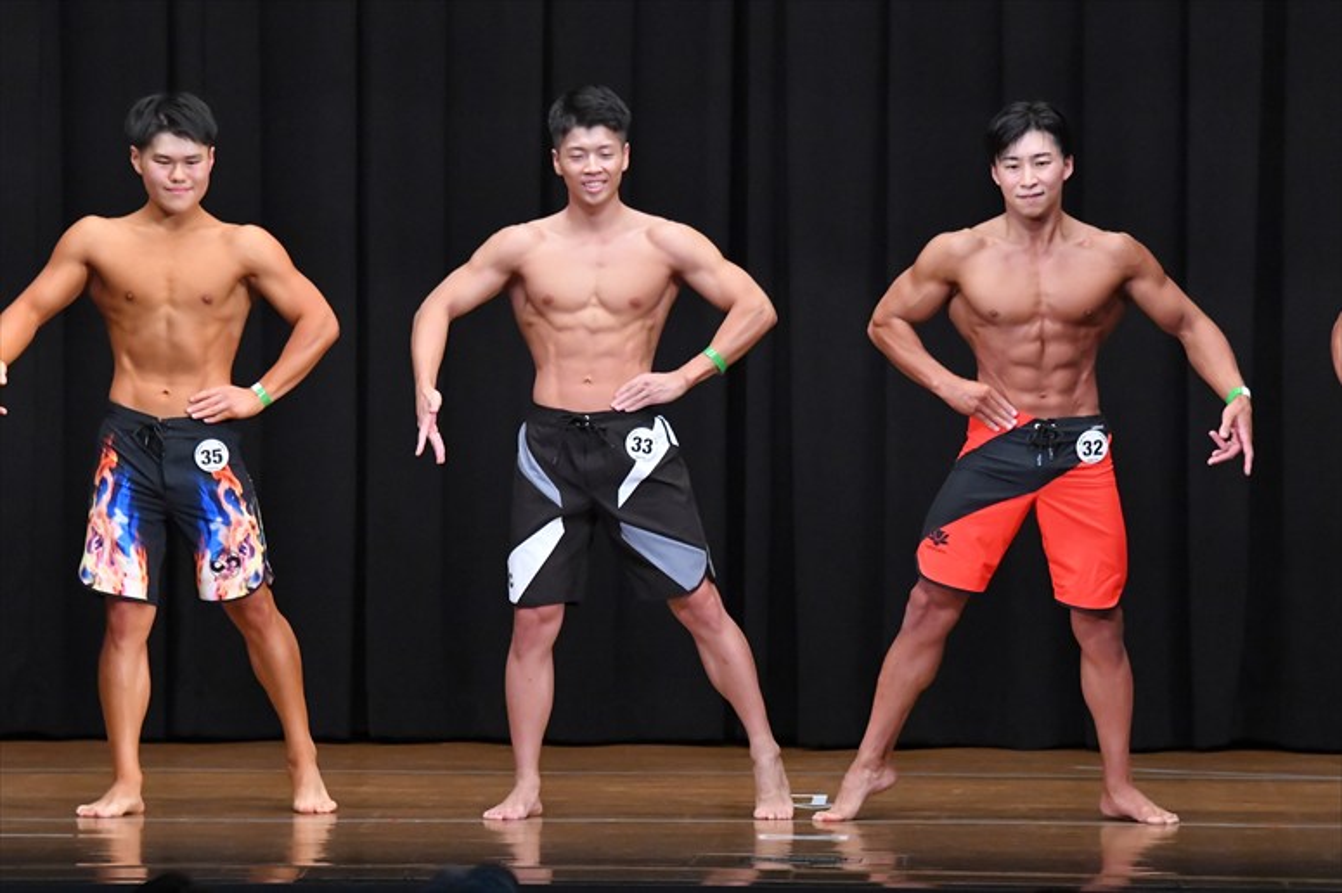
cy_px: 446
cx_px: 671
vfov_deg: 6.1
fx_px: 8384
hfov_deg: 9.2
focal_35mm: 225
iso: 8000
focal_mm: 150
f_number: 5.6
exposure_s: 1/400
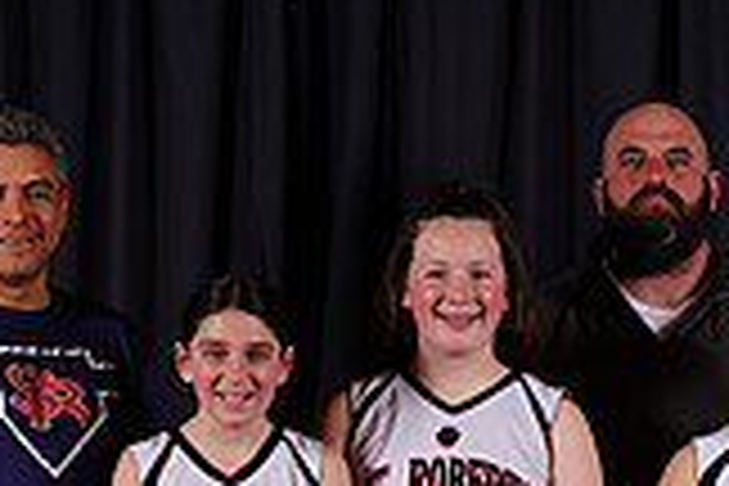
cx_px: 558
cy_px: 668
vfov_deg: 7.0
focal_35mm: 193
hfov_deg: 10.6
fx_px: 3908
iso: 200
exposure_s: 1/200
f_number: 6.3
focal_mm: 54
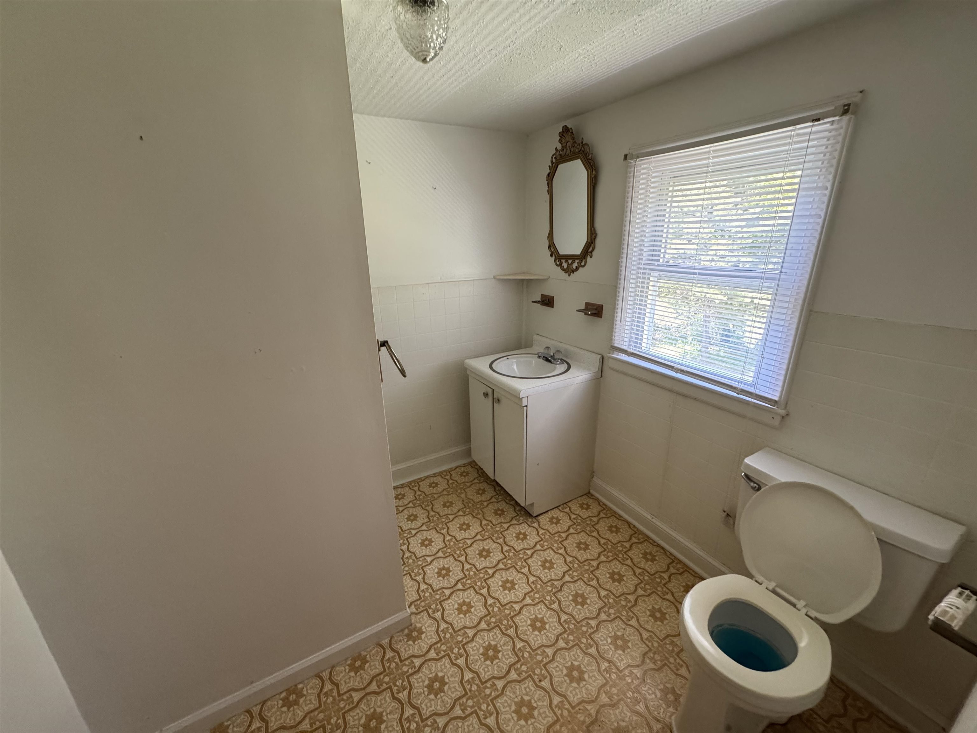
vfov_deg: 85.7
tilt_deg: -18.5
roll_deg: +1.7
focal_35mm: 14
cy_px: 366
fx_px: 395
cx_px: 488
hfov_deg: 102.1
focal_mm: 2.22
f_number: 2.2
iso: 320
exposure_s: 1/95
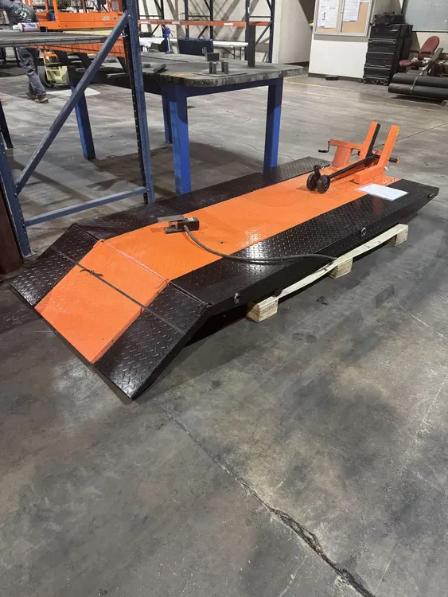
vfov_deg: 71.6
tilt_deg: -33.7
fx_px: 414
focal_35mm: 24
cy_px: 298
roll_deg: +0.8
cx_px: 224
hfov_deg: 56.8
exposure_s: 1/60
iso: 400
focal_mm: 6.76
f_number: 1.78
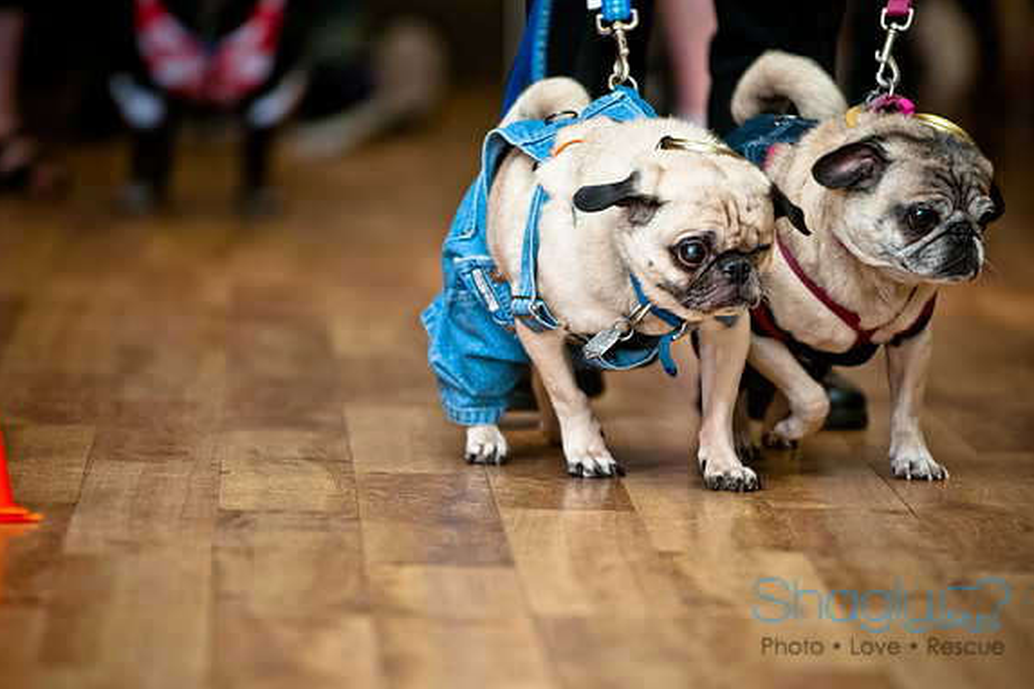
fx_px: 8702
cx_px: 518
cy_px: 345
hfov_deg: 6.8
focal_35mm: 303
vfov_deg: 4.5
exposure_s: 1/200
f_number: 2.8
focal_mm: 200
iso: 200
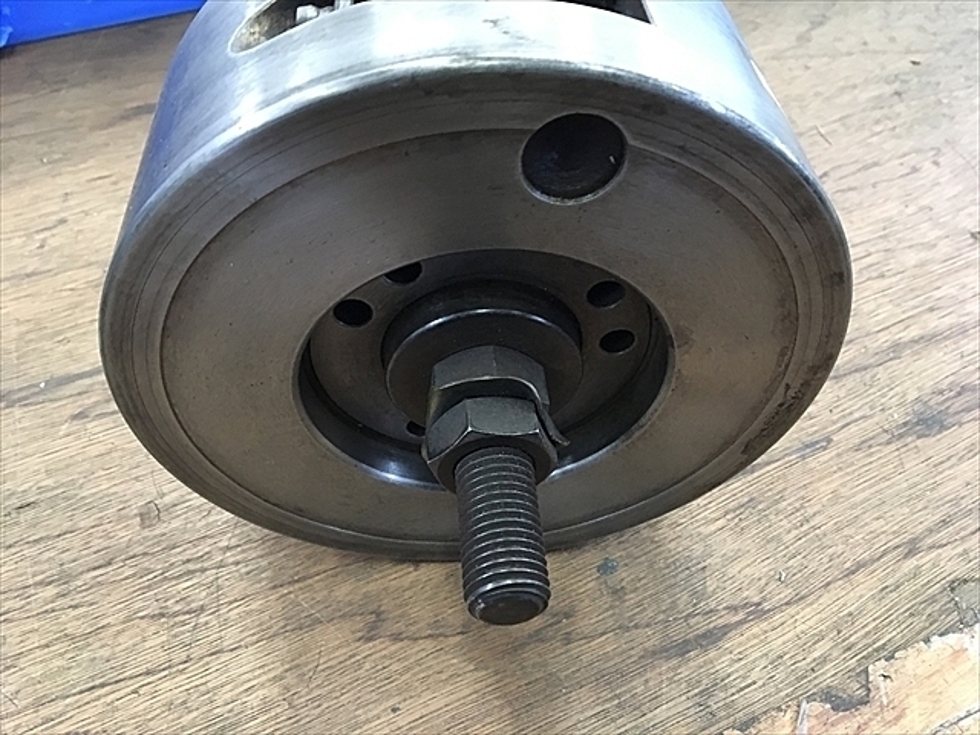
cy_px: 368
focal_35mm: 29
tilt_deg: -47.6
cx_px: 490
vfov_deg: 48.2
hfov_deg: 61.7
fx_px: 821
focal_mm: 4.15
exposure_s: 1/30
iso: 200
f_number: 2.2
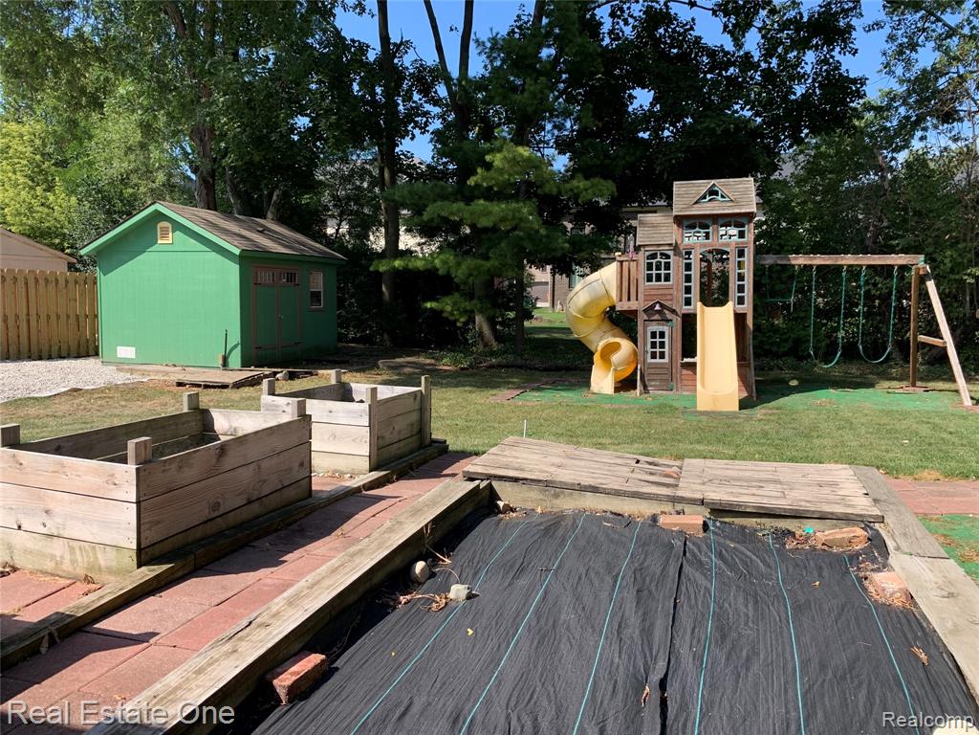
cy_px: 368
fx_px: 735
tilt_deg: -5.4
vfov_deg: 53.1
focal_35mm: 26
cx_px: 490
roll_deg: -0.7
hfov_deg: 67.3
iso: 25
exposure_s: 1/1065
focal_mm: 4.25
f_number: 1.8
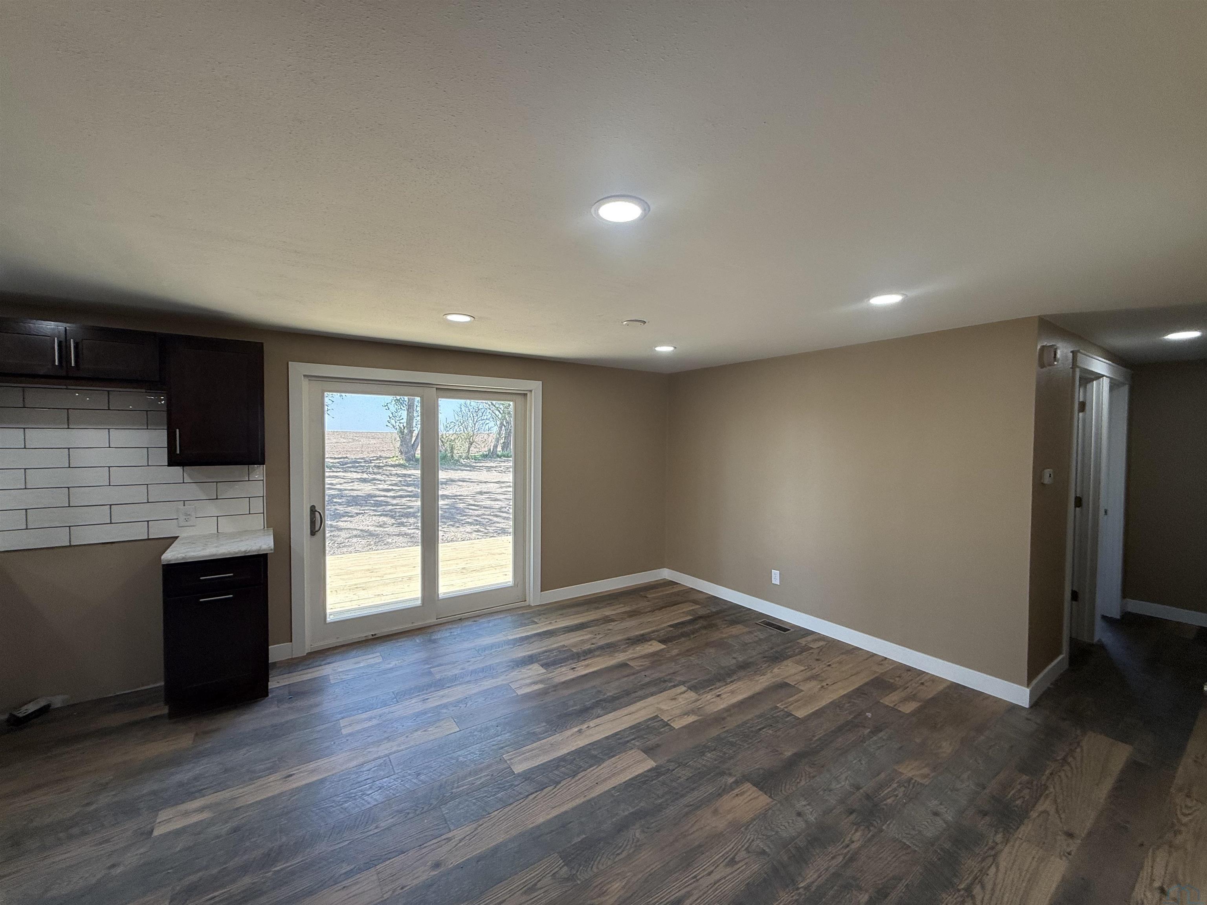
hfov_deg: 102.1
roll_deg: -0.8
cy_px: 452
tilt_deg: -1.2
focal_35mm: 14
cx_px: 604
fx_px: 488
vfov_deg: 85.7
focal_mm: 2.22
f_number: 2.2
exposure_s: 1/146
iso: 64
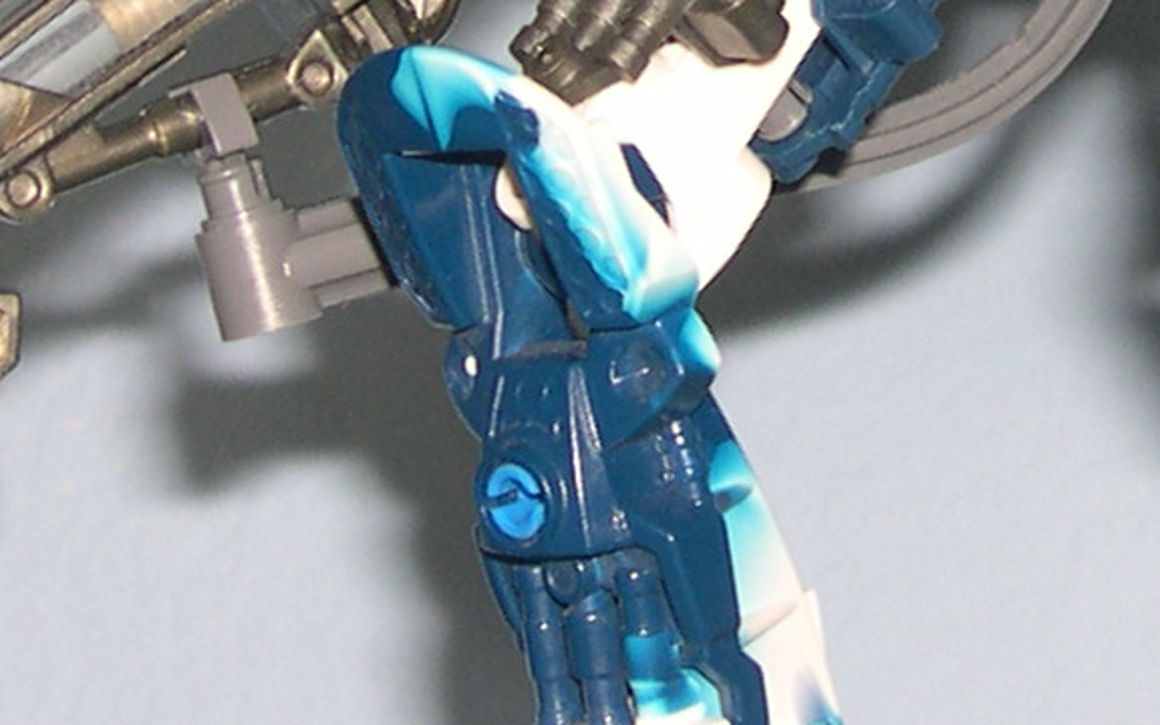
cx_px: 949
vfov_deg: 8.1
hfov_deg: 13.1
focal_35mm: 159
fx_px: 5027
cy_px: -201
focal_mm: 8
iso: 100
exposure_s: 1/60
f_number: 2.8
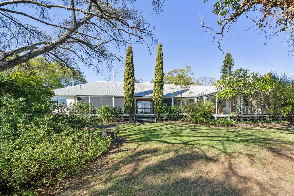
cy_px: 114
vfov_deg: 80.6
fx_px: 114
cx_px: 171
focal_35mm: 14
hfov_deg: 103.3
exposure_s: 1/80
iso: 100
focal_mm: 12
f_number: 8
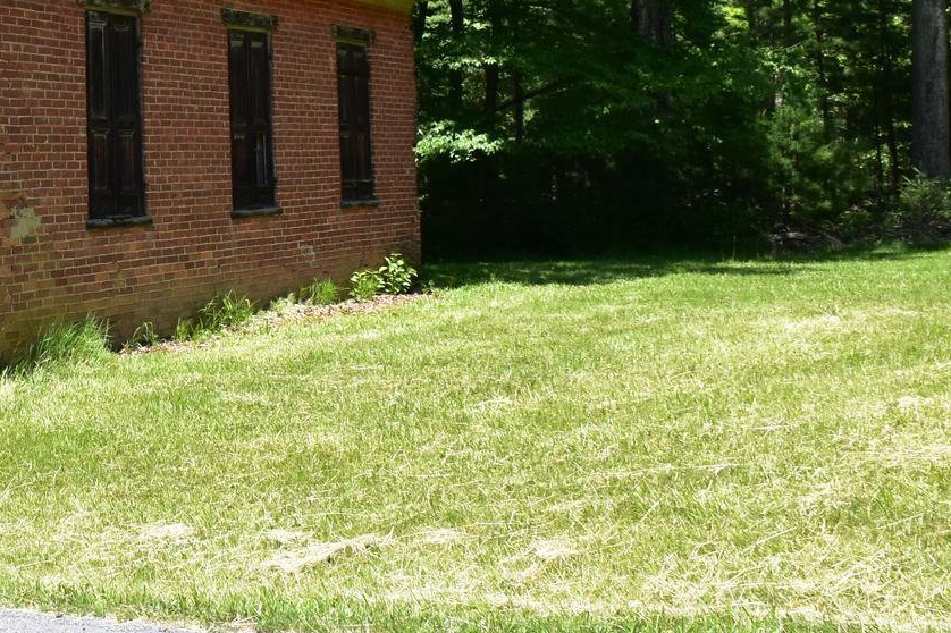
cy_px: 10
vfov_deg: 20.0
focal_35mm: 66
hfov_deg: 28.3
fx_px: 1743
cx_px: -41
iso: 400
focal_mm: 18
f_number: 10
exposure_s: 1/250
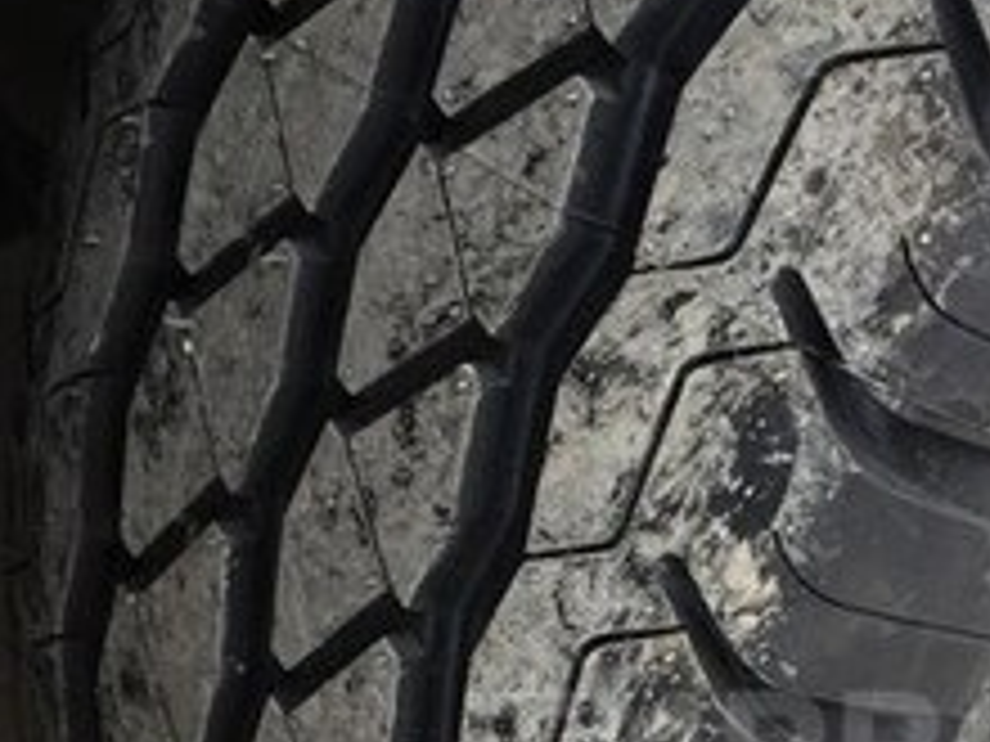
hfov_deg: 21.9
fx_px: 2488
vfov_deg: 16.6
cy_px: 758
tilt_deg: -49.2
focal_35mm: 87
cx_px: 936
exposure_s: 1/129
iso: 32
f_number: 2.2
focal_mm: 4.15
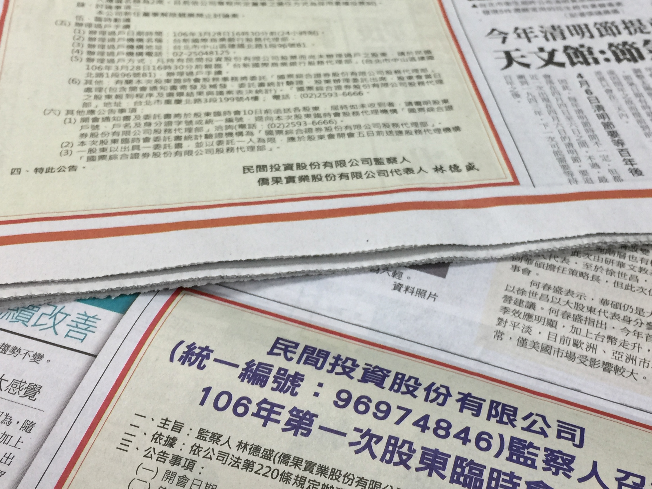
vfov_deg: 34.2
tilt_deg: -44.2
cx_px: 364
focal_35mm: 42
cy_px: 192
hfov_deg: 44.7
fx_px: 791
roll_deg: -6.4
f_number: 2.2
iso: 40
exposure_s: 1/40
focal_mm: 4.15
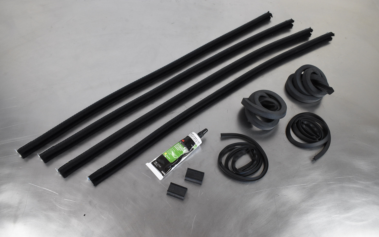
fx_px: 336
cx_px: 191
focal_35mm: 33
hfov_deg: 58.9
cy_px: 121
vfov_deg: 38.9
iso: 1250
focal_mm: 21
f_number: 6.3
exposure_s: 1/160
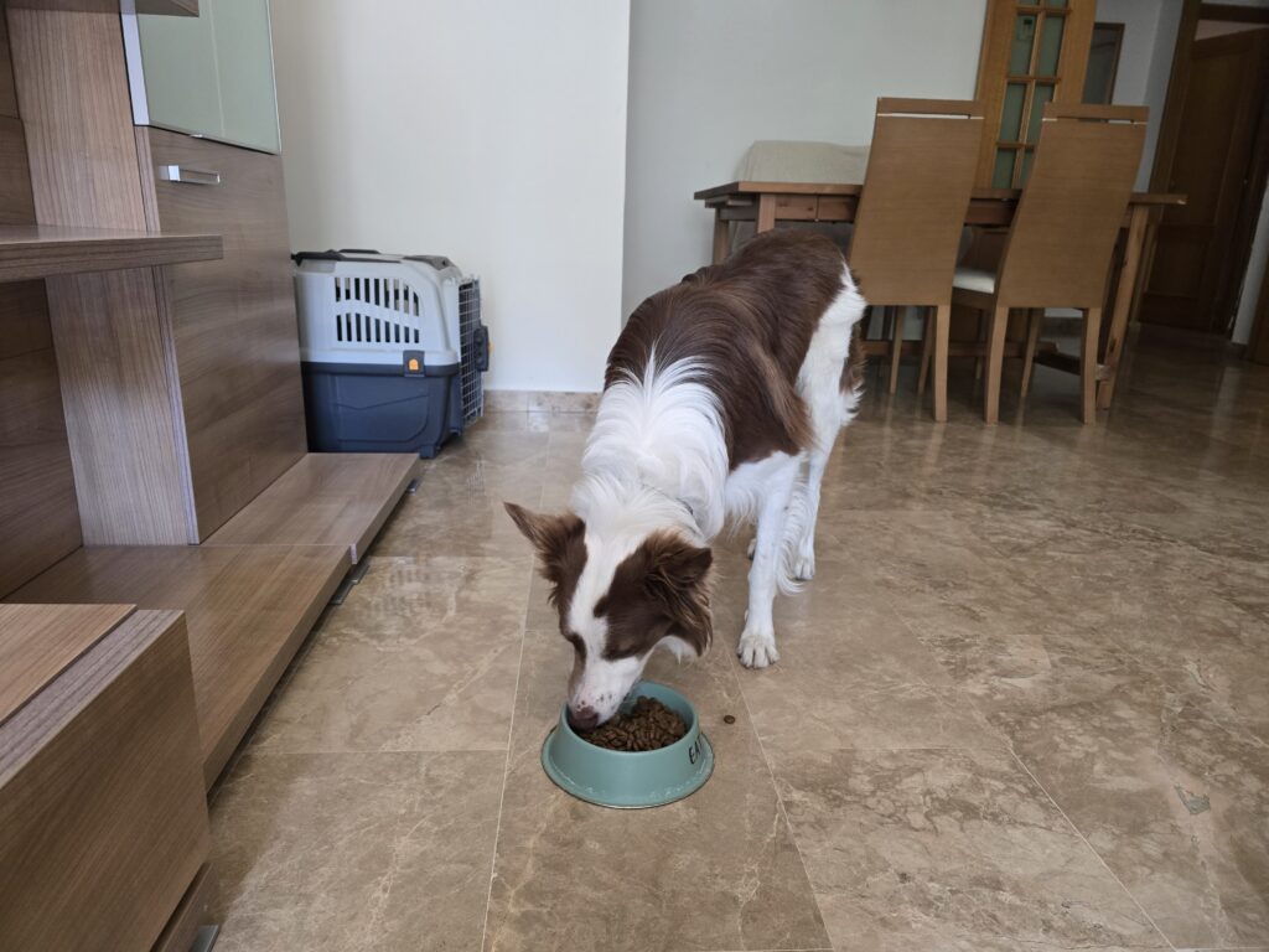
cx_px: 634
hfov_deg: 73.9
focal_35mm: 23
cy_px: 476
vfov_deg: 58.9
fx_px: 843
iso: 500
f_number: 1.7
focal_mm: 6.3
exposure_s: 1/100
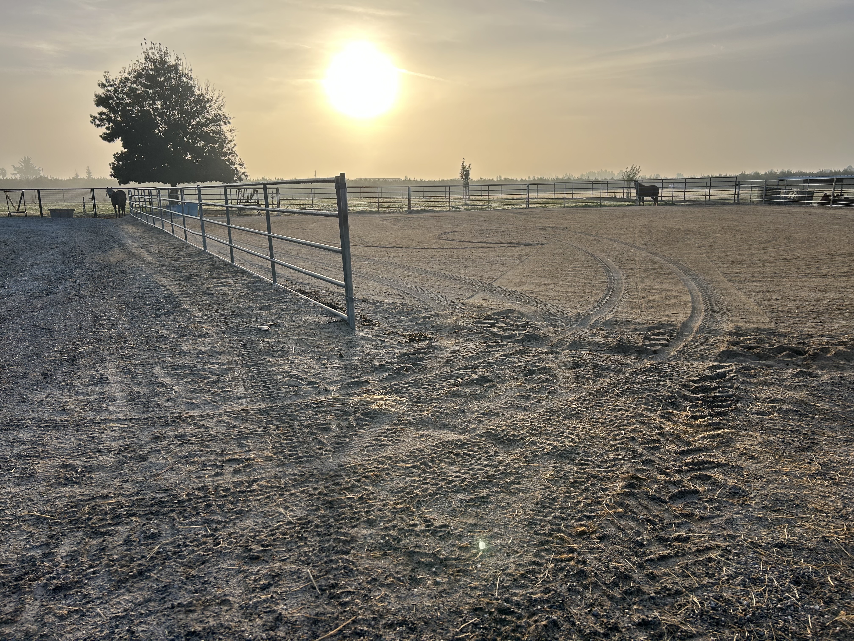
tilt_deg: -11.4
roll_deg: +0.5
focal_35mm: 26
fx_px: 641
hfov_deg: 67.3
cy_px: 320
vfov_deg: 53.1
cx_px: 427
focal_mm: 5.7
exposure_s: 1/3831
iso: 50
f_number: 1.5
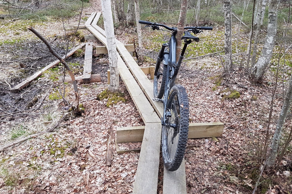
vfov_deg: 46.2
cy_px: 82
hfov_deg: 65.5
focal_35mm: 28
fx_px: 227
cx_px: 143
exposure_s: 1/50
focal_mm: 4.2
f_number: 1.7
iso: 40
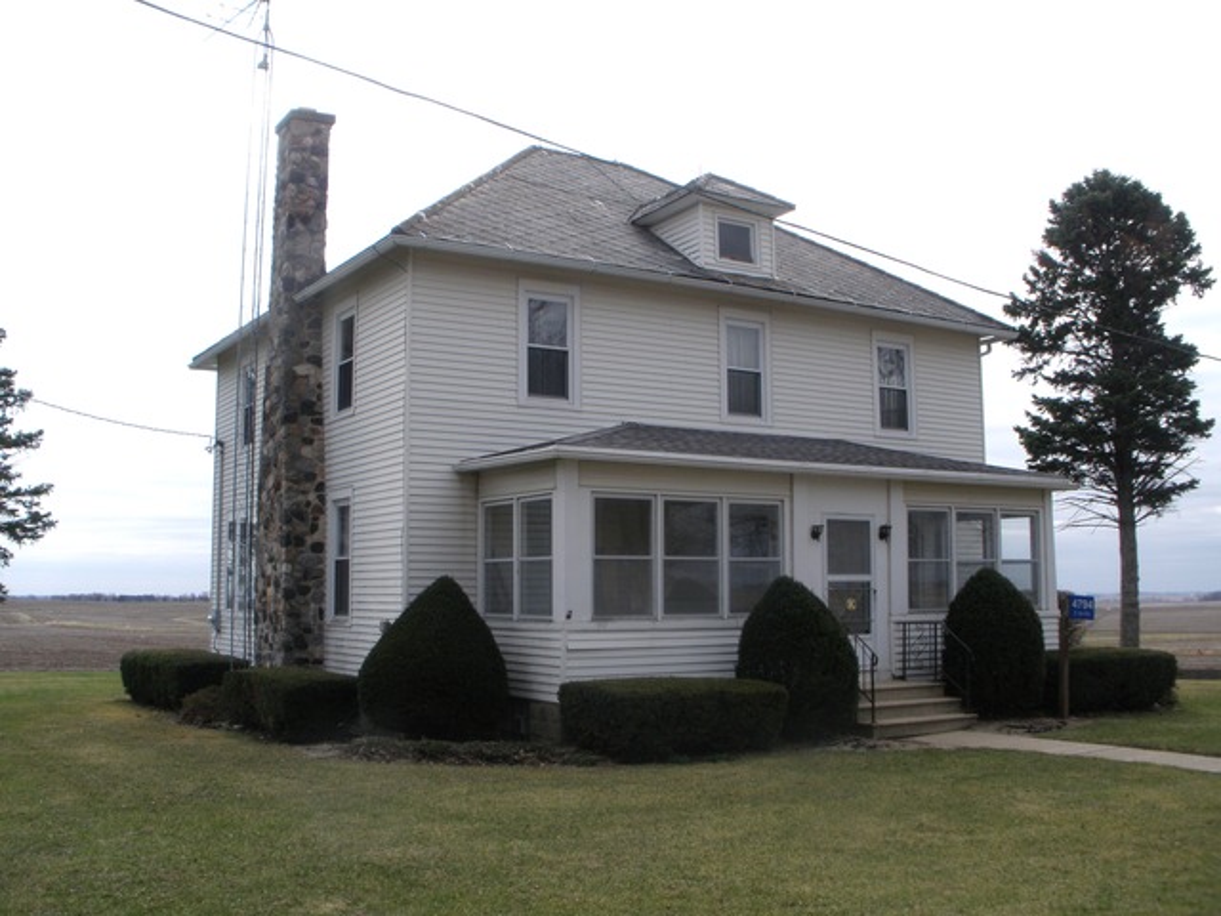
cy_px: 458
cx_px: 610
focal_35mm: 36
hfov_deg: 51.4
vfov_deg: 39.7
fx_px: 1270
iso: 80
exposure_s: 1/400
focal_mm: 6.3
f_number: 5.6
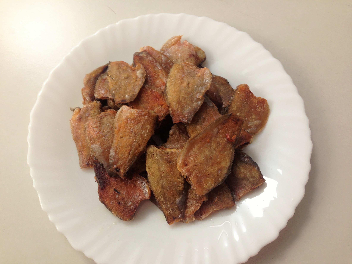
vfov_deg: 42.9
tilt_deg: -71.6
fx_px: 336
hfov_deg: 55.4
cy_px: 132
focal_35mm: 33
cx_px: 176
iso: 50
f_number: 2.4
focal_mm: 4.12
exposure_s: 1/24
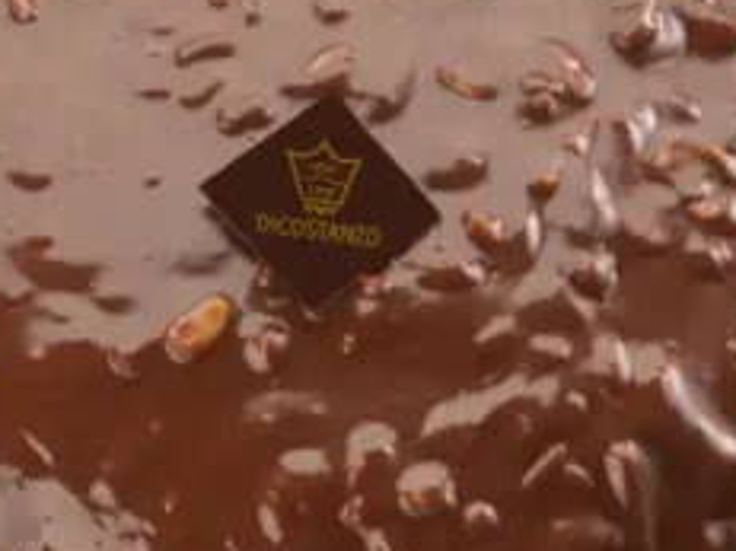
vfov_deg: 9.9
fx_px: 3166
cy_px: 197
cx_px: 319
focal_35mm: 149
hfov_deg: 13.3
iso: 100
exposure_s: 1/125
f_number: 16
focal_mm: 55
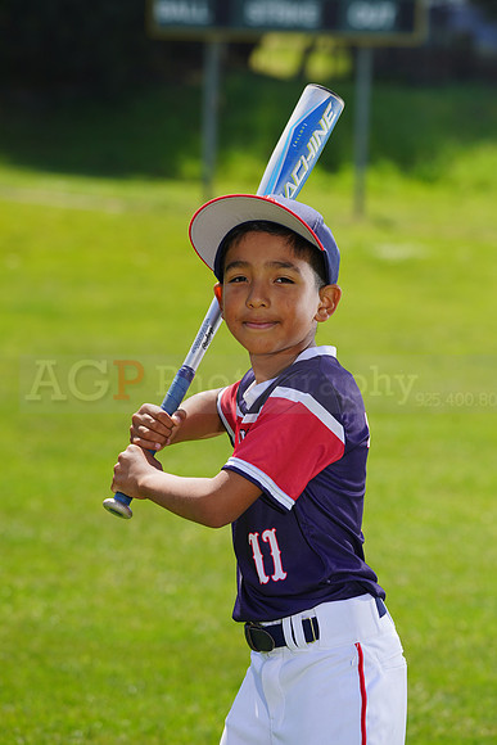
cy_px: 372
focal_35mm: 200
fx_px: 4139
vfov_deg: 10.3
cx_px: 248
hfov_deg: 6.9
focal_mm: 200
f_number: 8
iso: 100
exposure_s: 1/250
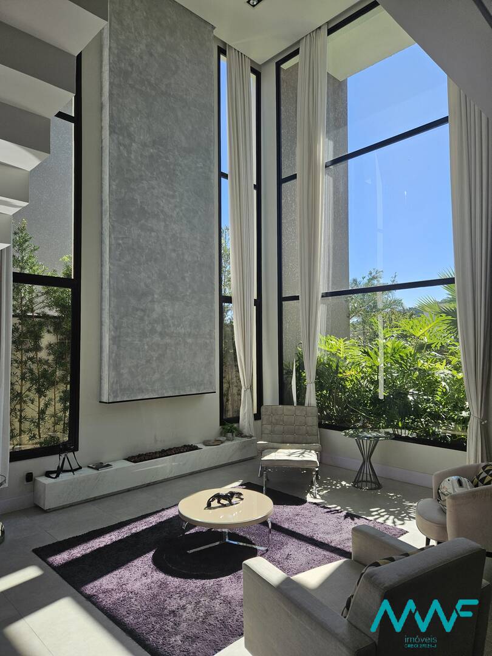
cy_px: 328
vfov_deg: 73.9
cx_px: 246
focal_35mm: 23
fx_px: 436
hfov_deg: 58.9
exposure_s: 1/1212
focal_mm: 5.4
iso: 40
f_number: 1.8
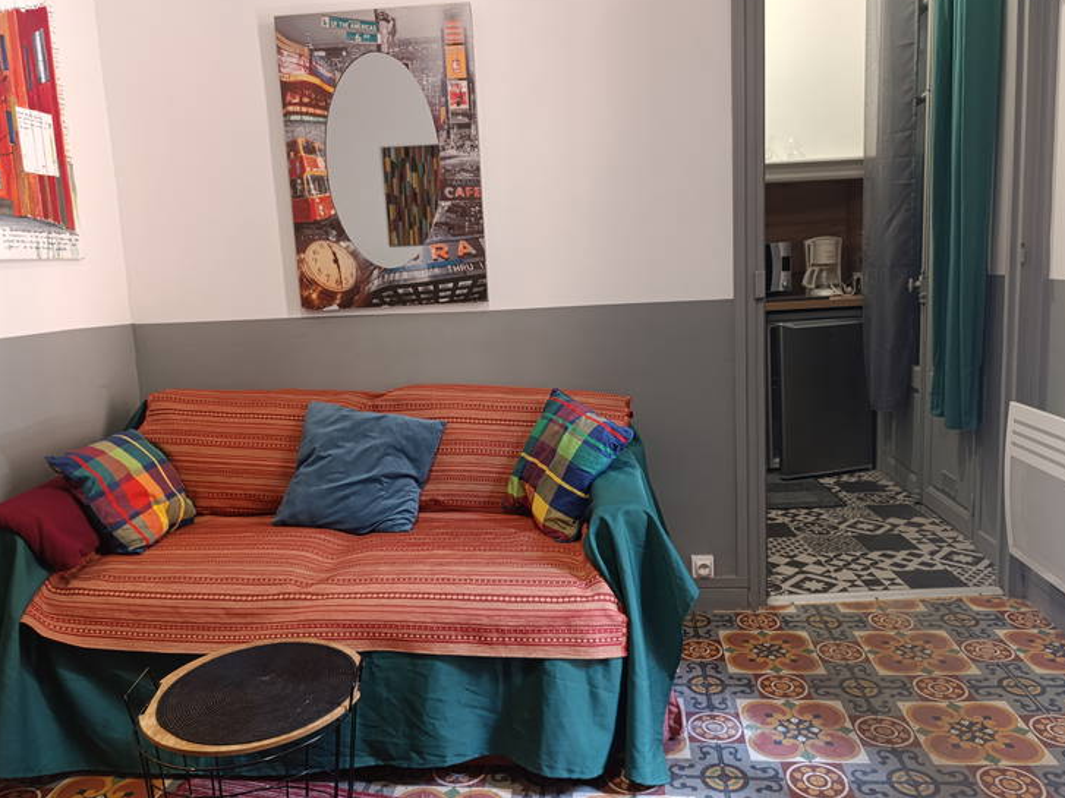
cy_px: 376
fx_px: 769
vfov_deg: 54.8
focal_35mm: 25
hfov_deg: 69.4
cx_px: 517
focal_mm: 6.14
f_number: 1.6
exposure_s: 1/33.3
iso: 1250
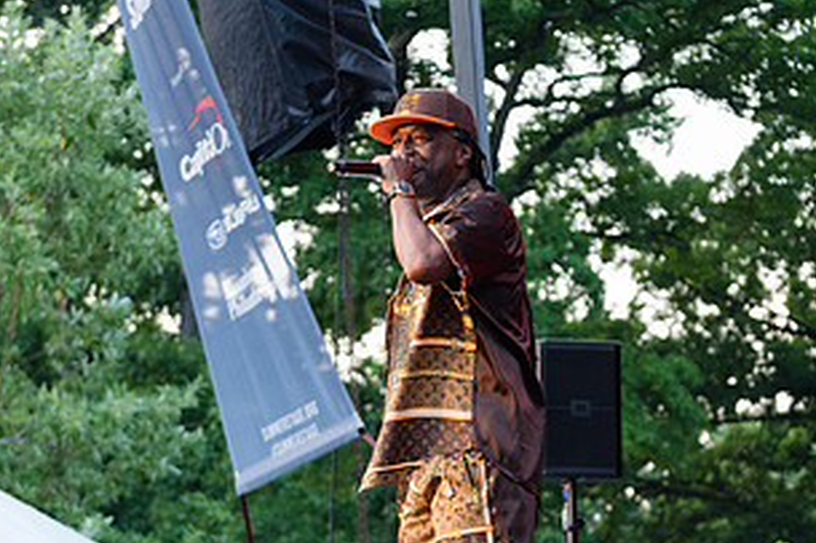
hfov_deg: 17.5
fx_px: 2650
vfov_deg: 11.7
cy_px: 276
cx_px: 473
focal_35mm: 117
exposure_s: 1/400
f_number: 3.5
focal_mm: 56
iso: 1000
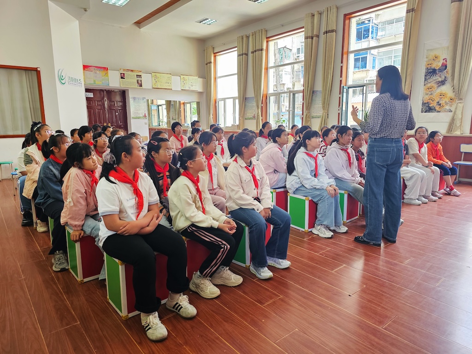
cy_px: 177
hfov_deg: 73.9
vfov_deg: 58.9
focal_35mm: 23
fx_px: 314
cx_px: 236
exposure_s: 1/100
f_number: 1.7
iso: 250
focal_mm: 6.3
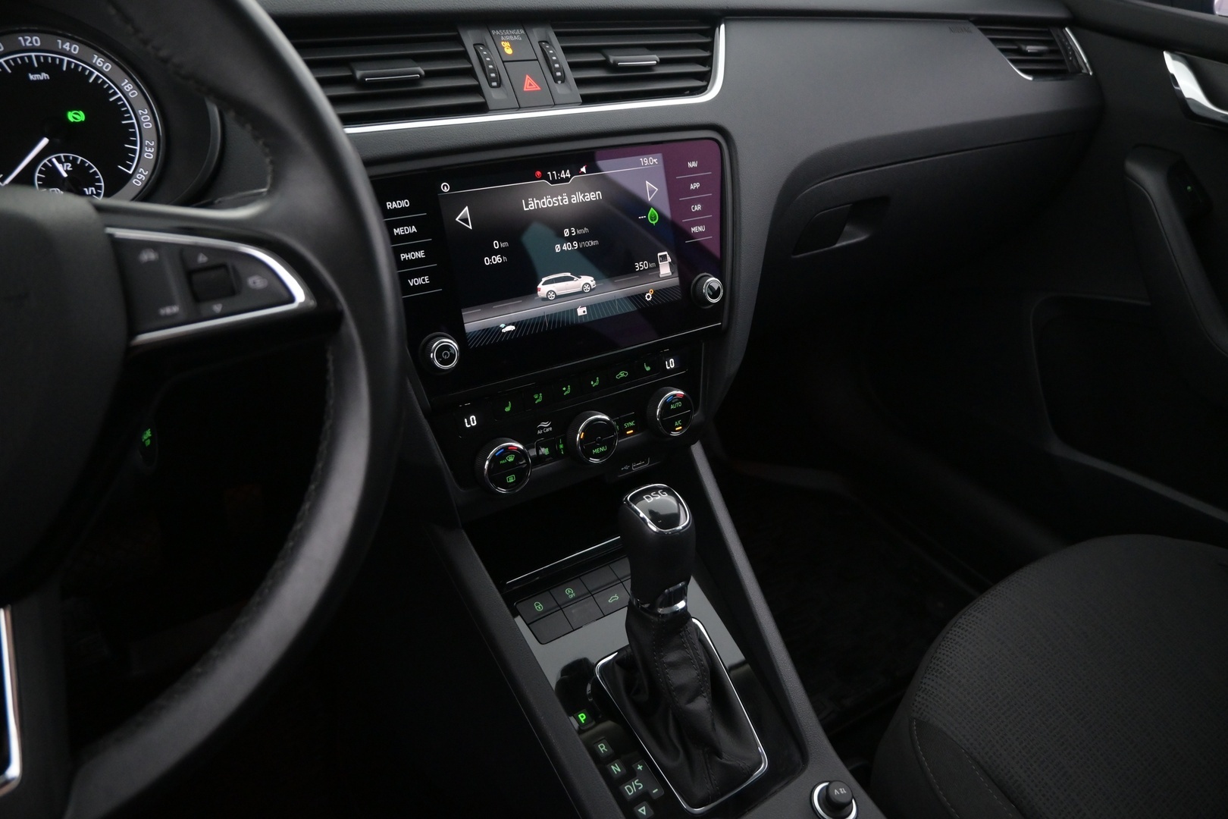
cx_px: 614
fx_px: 819
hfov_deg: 73.7
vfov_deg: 53.1
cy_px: 410
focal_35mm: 24
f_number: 3.5
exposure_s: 1/40
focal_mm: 16
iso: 2500
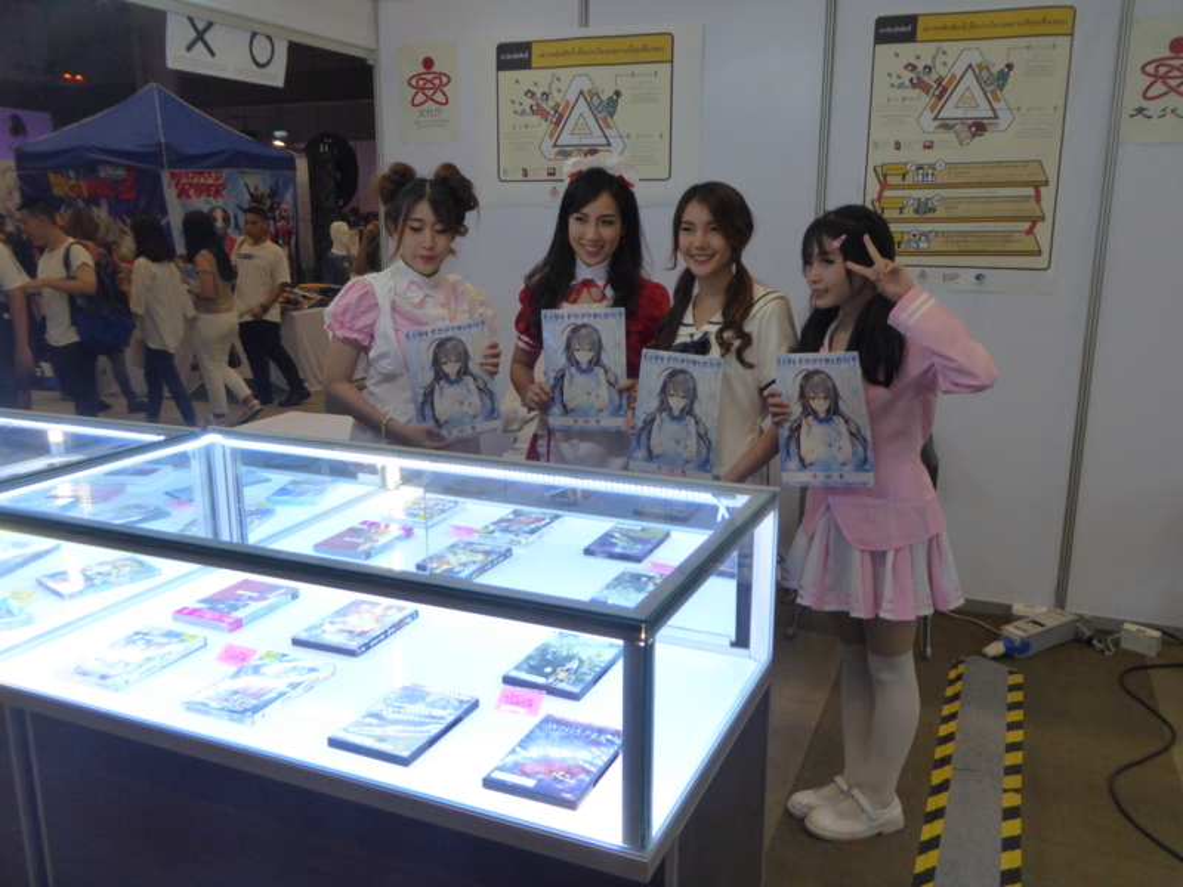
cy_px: 444
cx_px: 592
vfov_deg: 48.2
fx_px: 991
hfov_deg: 61.7
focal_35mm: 29
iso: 250
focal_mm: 5
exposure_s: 1/60
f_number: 3.5
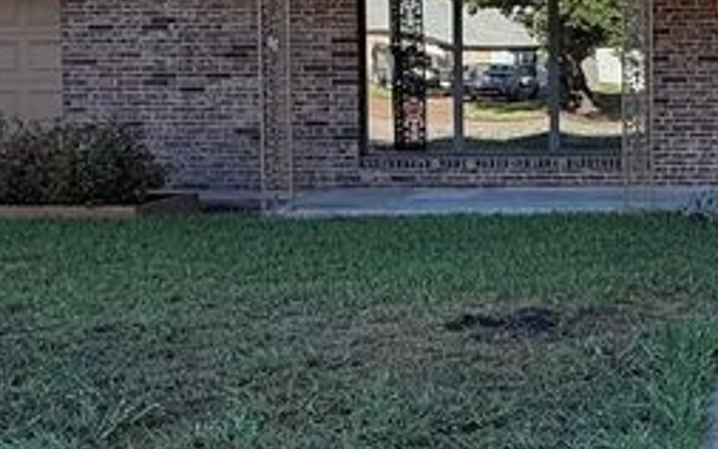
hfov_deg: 29.9
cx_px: 823
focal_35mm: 60
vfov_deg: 21.4
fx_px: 1174
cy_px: 94
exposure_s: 1/502
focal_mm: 2.22
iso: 50
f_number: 2.2
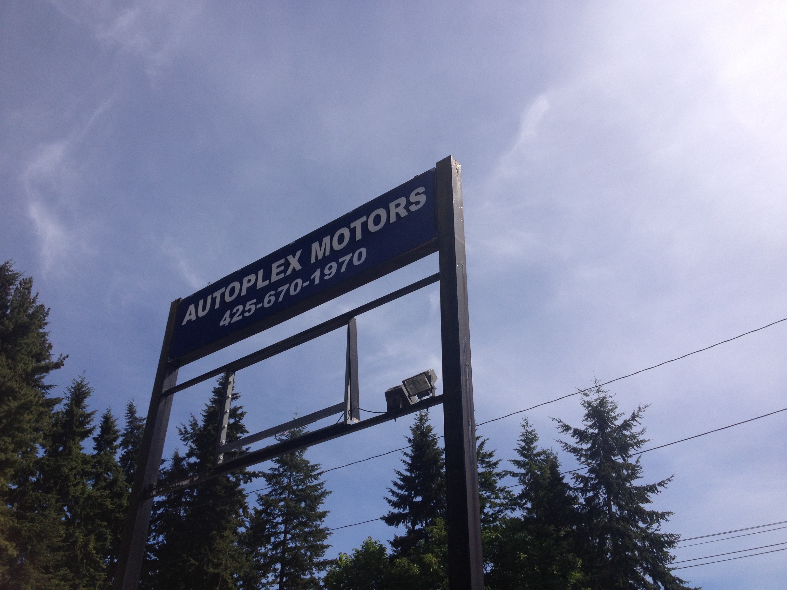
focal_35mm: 35
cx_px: 394
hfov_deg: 52.6
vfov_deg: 40.7
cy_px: 295
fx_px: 796
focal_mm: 4.28
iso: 50
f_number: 2.4
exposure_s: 1/2762
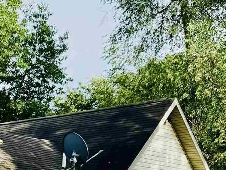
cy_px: 238
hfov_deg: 15.6
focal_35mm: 108
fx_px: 705
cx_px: -181
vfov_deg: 13.1
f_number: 1.78
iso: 80
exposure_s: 1/2710
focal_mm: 6.76
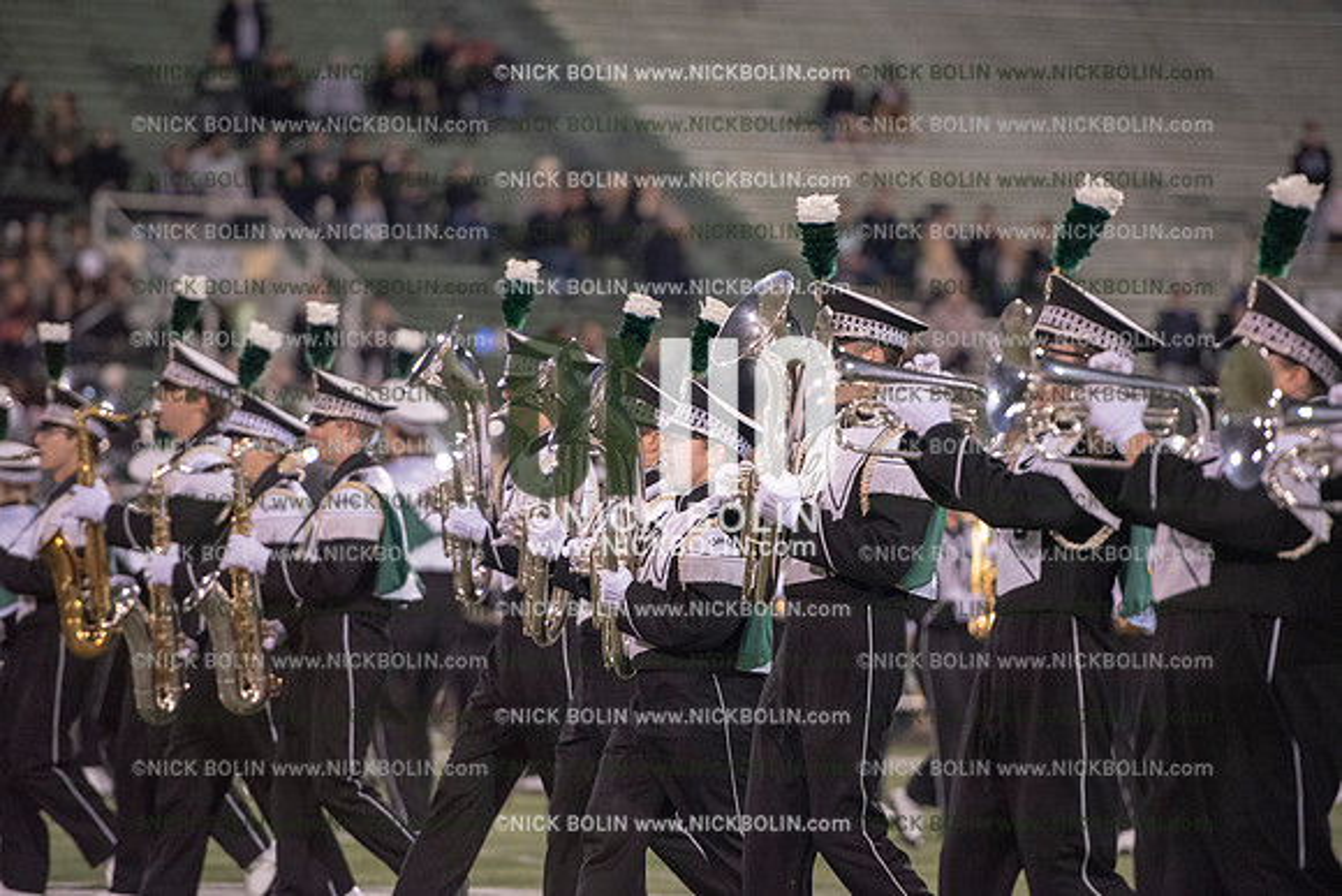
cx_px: 671
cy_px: 448
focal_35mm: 200
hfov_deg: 10.3
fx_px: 7457
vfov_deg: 6.9
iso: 5000
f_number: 3.2
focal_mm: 200
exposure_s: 1/1250
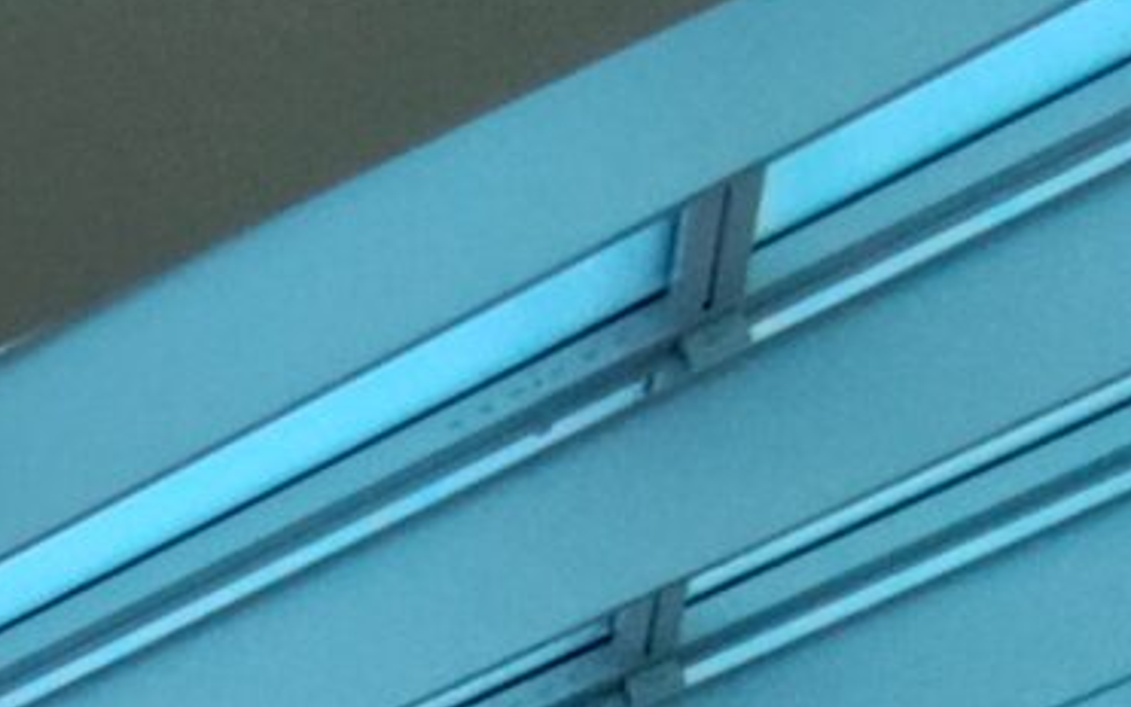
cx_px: -2375
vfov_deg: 9.1
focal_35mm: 95
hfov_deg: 11.1
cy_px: 2468
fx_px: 2929
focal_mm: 2.16
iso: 425
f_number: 2.2
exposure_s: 1/120
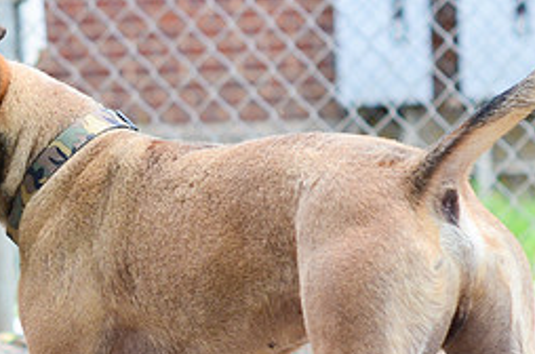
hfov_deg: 12.0
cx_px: 76
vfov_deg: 7.9
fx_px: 2535
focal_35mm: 171
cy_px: 348
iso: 500
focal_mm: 50
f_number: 2.8
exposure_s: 1/800
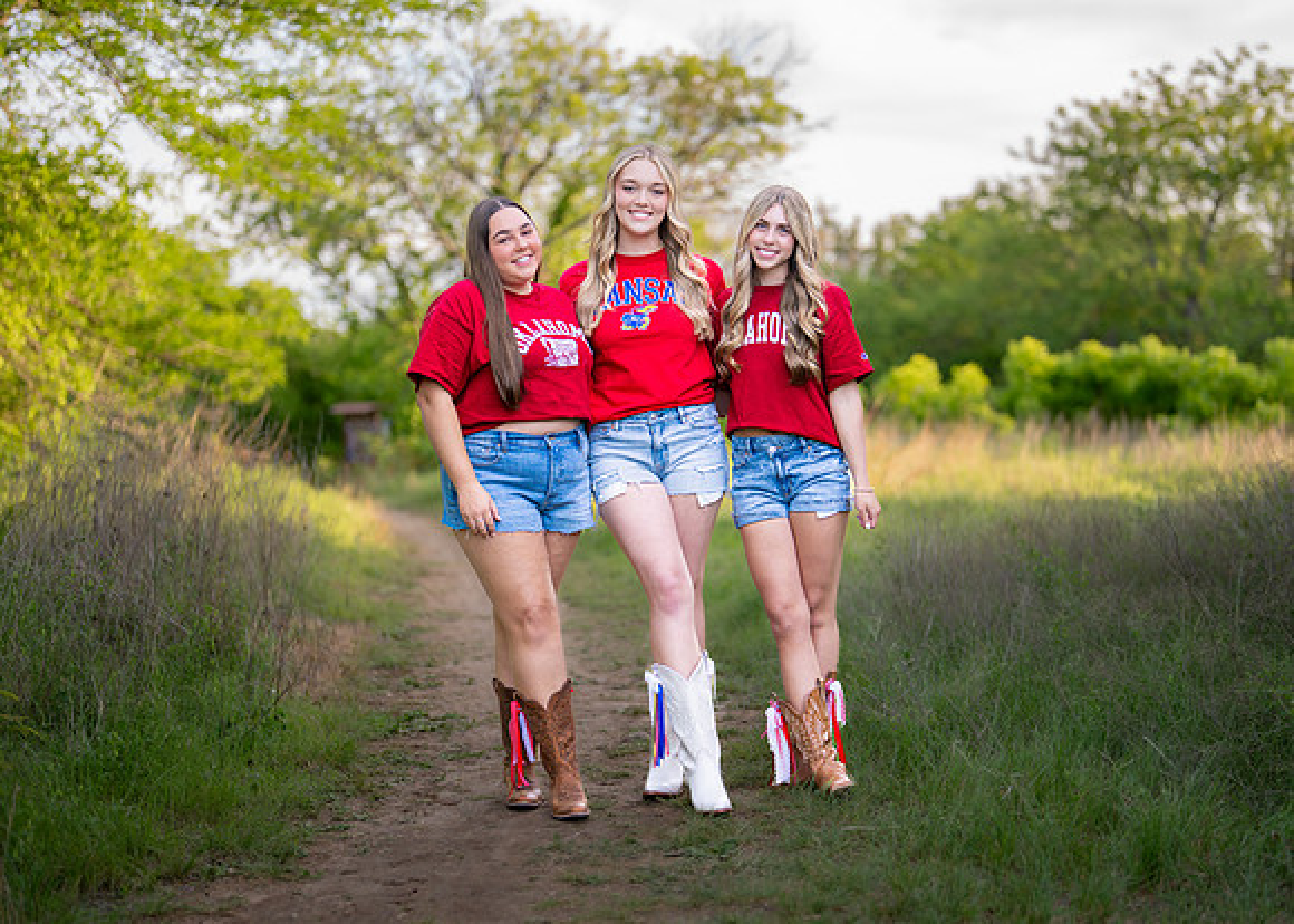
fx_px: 2235
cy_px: 488
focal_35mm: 61
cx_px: 687
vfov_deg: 23.3
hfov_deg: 32.3
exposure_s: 1/1250
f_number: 1.2
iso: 250
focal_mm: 50
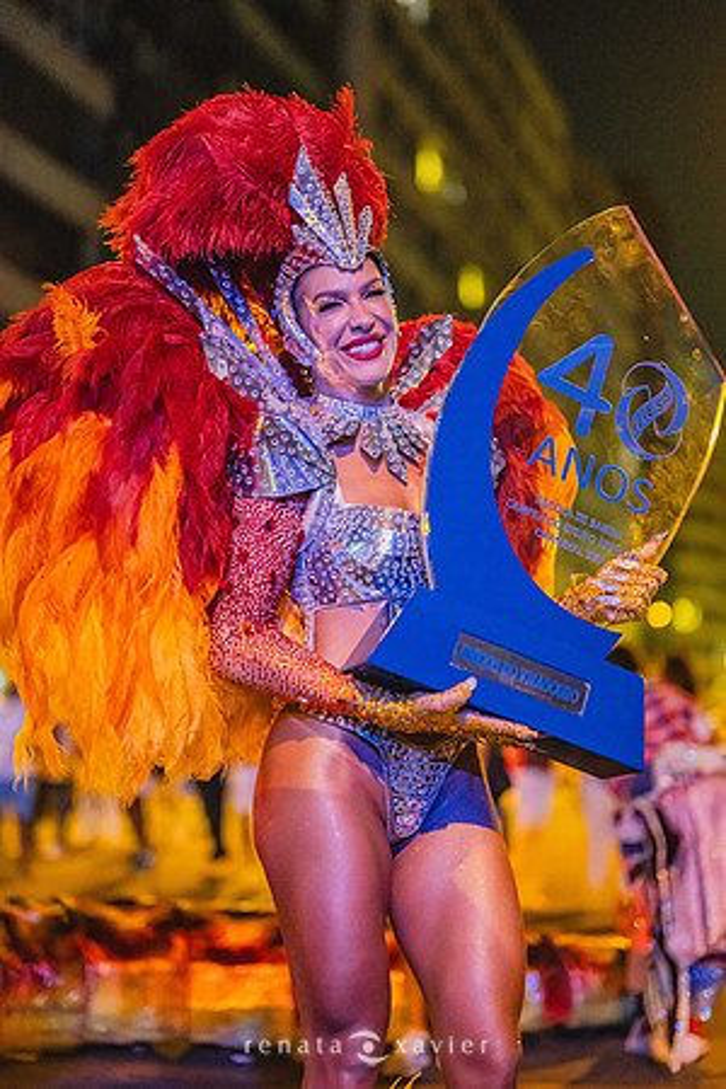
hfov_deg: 27.0
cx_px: 363
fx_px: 1512
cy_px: 544
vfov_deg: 39.6
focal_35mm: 50
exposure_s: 1/250
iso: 6400
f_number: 1.2
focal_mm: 50
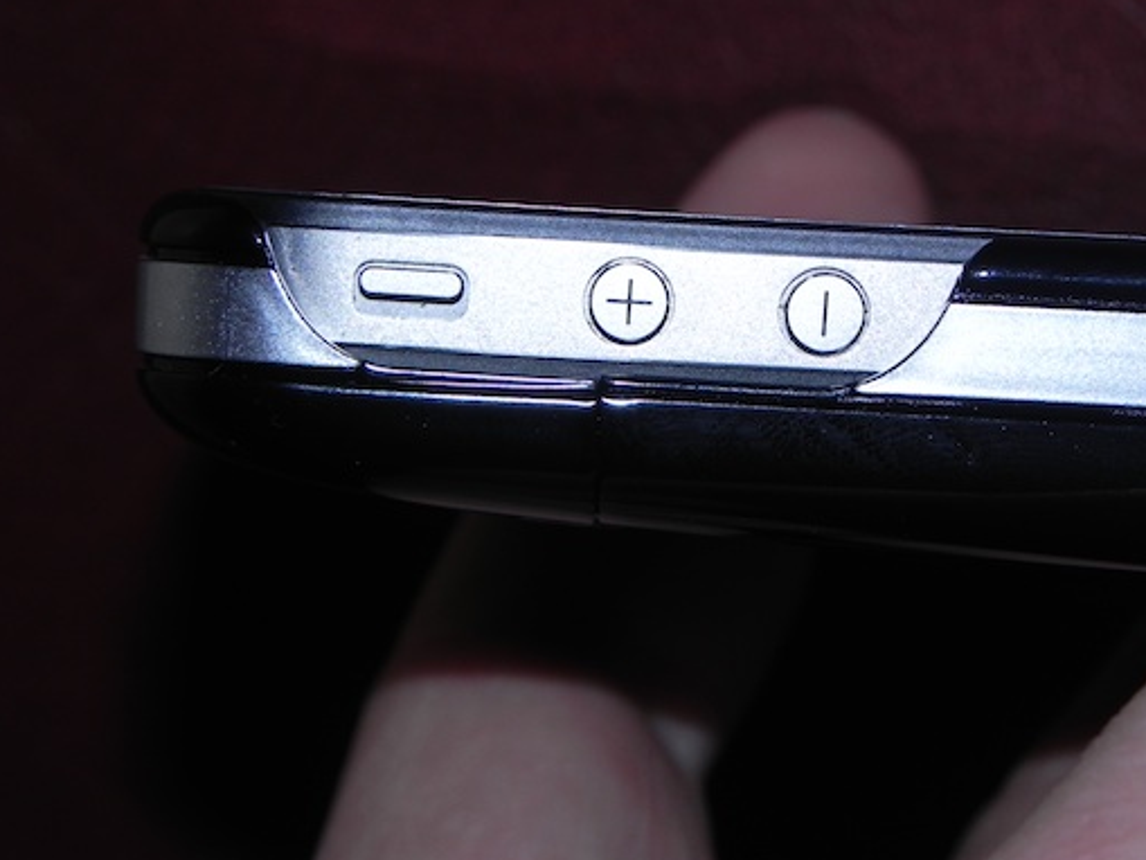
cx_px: 633
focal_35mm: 147
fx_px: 4868
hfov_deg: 13.4
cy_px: 465
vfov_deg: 10.1
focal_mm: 23
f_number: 5
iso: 160
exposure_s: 1/125
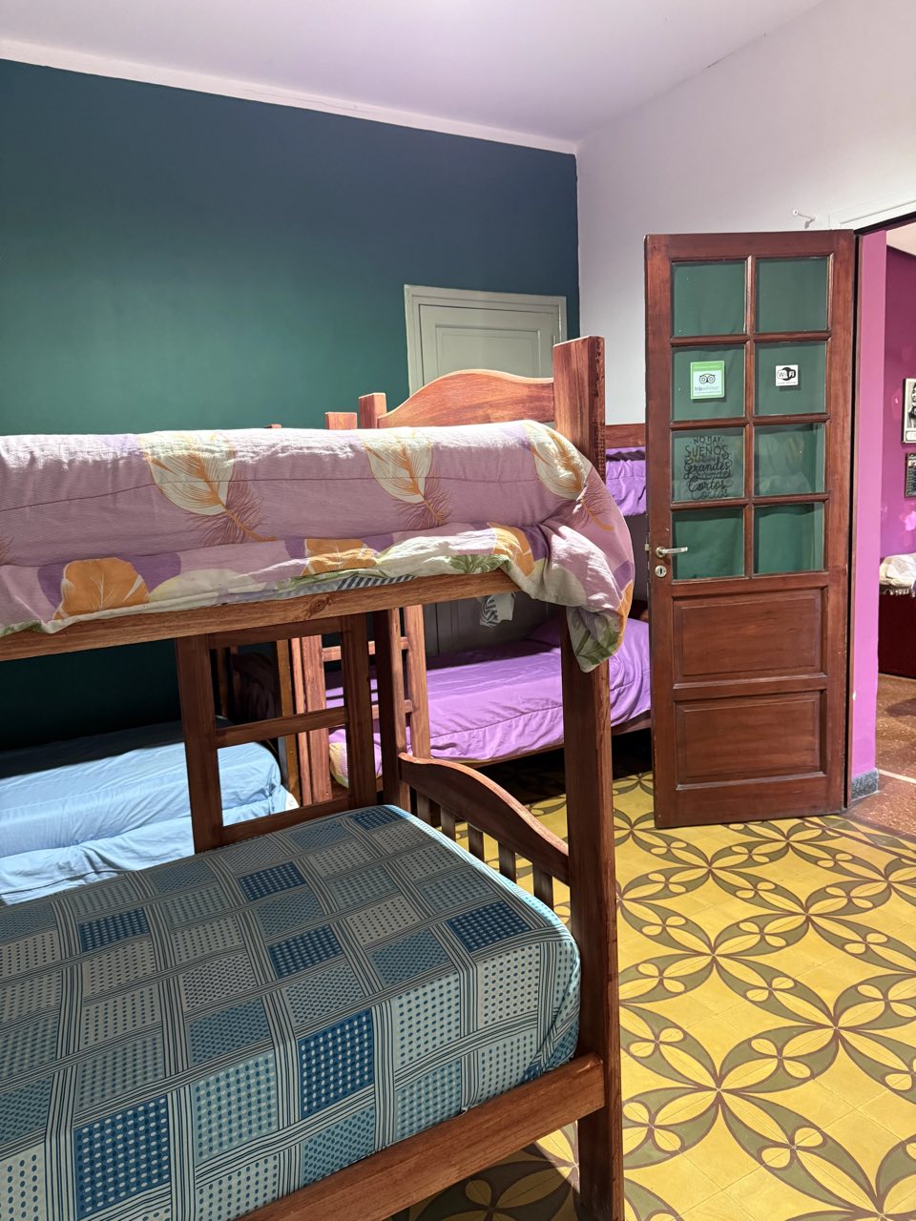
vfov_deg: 71.6
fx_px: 847
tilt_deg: -8.6
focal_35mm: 24
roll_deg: +2.1
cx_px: 458
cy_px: 610
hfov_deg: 56.8
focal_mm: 6.8
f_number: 1.8
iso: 500
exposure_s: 1/50
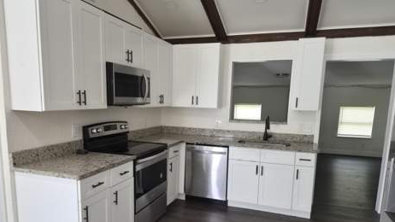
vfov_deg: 44.0
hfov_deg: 71.9
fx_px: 272
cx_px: 194
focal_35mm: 26
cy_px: 140
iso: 160
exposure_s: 1/120
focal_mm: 5.4
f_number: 1.8
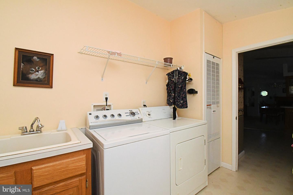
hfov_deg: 100.4
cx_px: 146
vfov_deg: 77.3
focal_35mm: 15
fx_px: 122
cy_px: 98
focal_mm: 10
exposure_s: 1/250
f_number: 20
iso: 4000
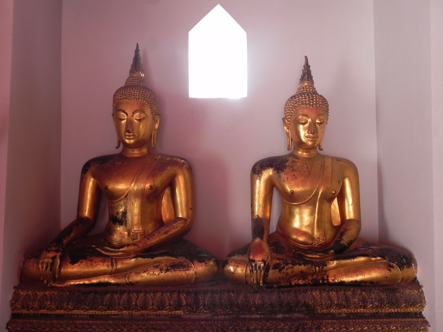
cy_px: 166
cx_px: 222
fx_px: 371
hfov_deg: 61.7
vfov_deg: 48.2
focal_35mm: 29
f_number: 2.8
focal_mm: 5.2
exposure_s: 1/30
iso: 228
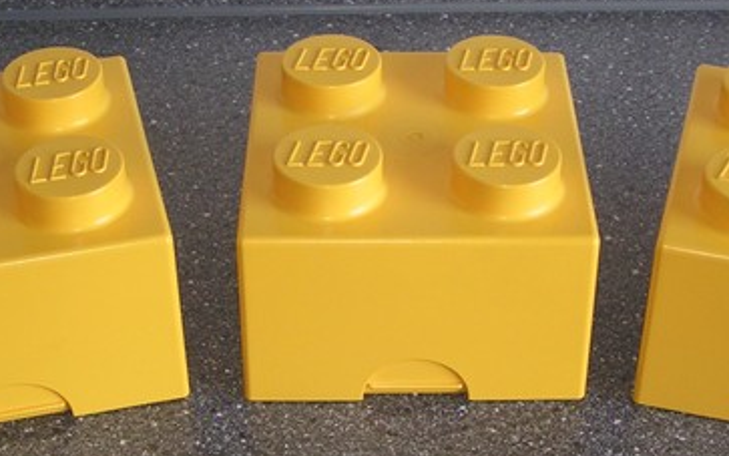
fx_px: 1411
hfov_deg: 28.9
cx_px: 410
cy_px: 165
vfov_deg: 18.3
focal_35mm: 71
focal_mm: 5.8
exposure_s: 1/40
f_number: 2.8
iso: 100
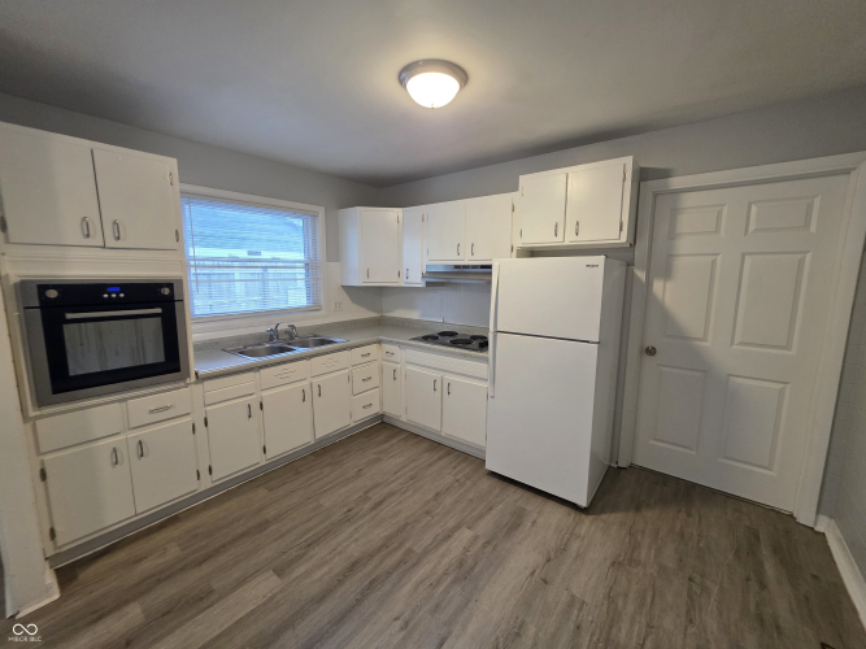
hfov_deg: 106.2
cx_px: 433
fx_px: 325
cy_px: 324
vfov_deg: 89.9
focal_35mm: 13
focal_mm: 2.2
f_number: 1.9
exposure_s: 1/120
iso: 250
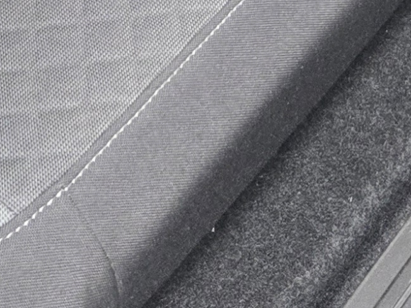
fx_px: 1674
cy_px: -610
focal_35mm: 141
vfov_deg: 8.7
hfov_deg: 14.0
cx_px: 253
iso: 800
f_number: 1.8
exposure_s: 1/120
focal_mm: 5.4
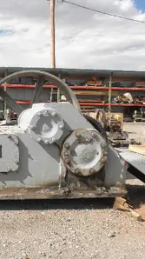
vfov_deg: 49.4
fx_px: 281
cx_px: -9
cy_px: 130
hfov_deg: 26.9
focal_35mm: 41
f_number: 8.5
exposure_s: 1/100
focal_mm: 5
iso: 64
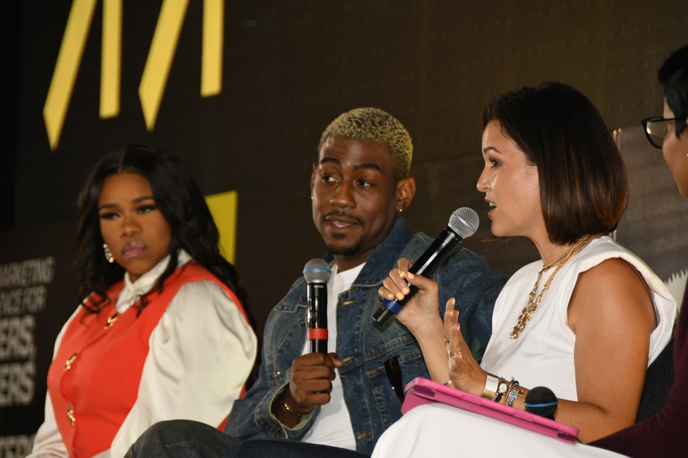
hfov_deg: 6.9
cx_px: 344
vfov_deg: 4.6
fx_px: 5731
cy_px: 229
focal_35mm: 300
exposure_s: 1/60
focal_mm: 200
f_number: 5.6
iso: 320
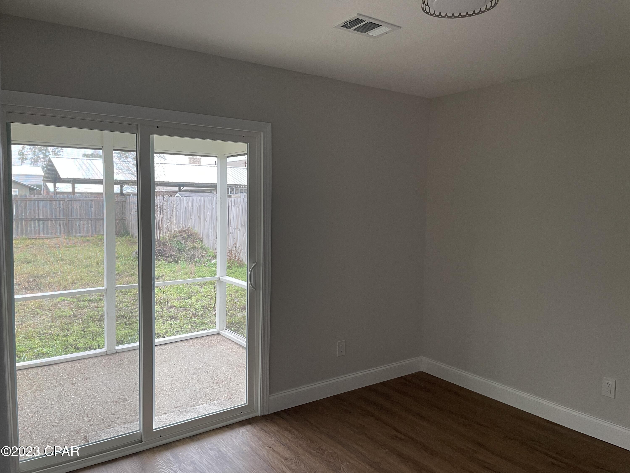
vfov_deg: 53.1
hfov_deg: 67.3
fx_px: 473
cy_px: 236
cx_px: 315
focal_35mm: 26
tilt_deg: -4.9
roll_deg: +0.0
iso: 125
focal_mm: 4.2
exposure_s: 1/80
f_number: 1.6
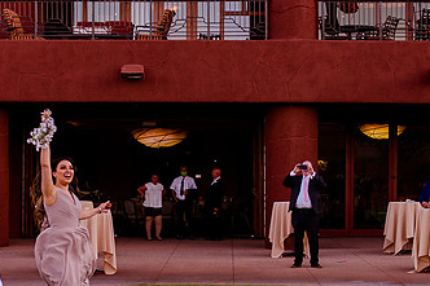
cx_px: 227
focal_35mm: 85
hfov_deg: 23.9
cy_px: 184
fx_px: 1015
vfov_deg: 16.0
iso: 640
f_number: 3.2
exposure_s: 1/320
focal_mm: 24
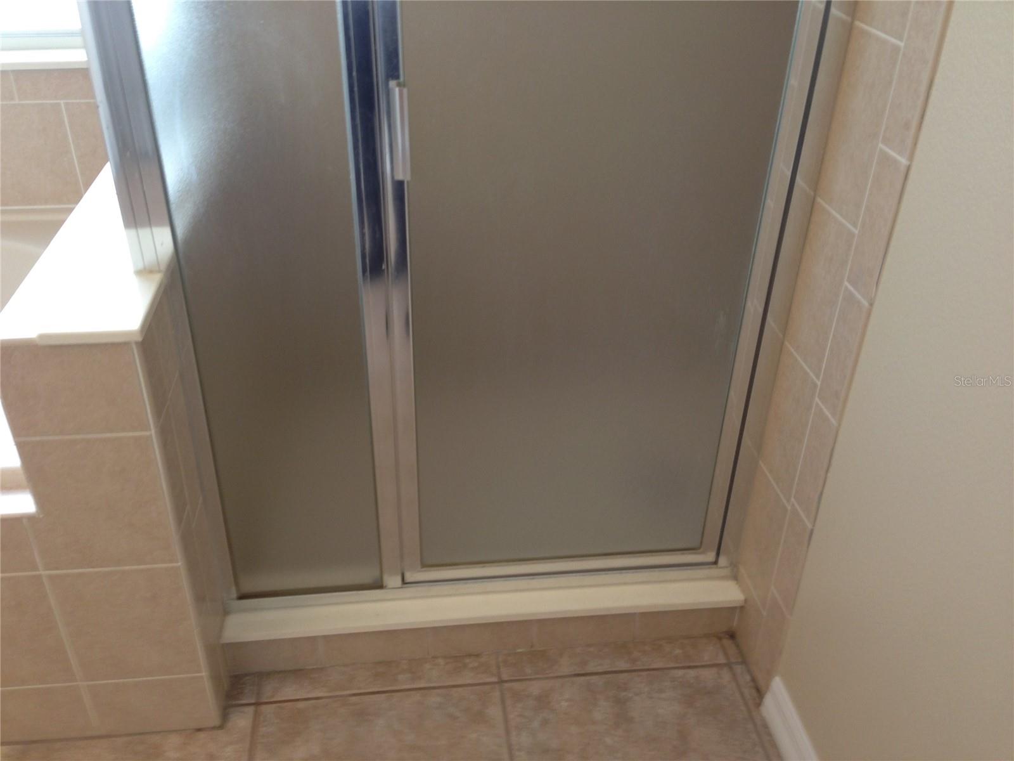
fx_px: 967
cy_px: 380
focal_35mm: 33
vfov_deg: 42.9
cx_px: 507
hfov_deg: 55.4
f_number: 2.4
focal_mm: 4.13
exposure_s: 1/40
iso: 64
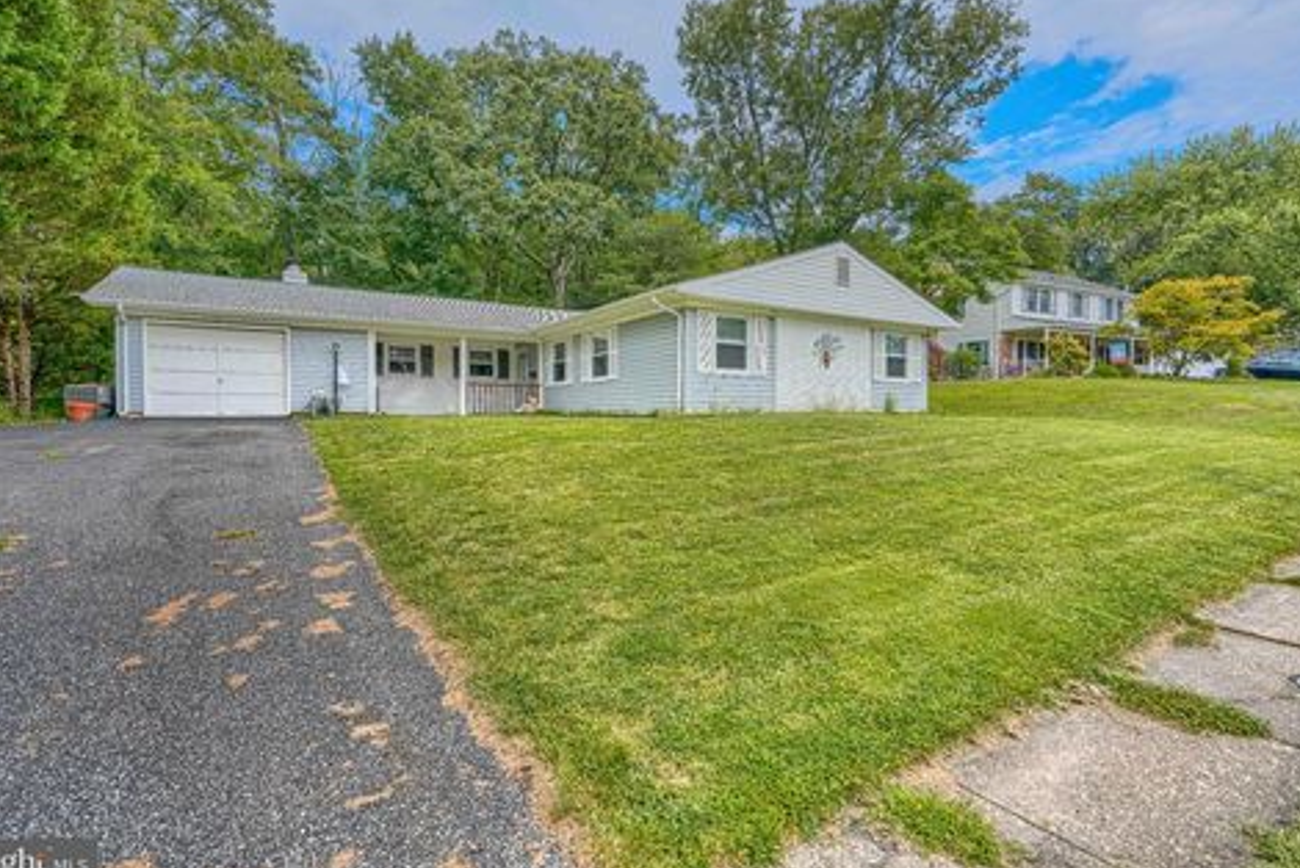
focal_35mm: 17
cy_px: 427
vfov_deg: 70.5
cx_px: 639
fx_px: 614
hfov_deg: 93.2
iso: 200
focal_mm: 16
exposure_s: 1/20
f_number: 6.3
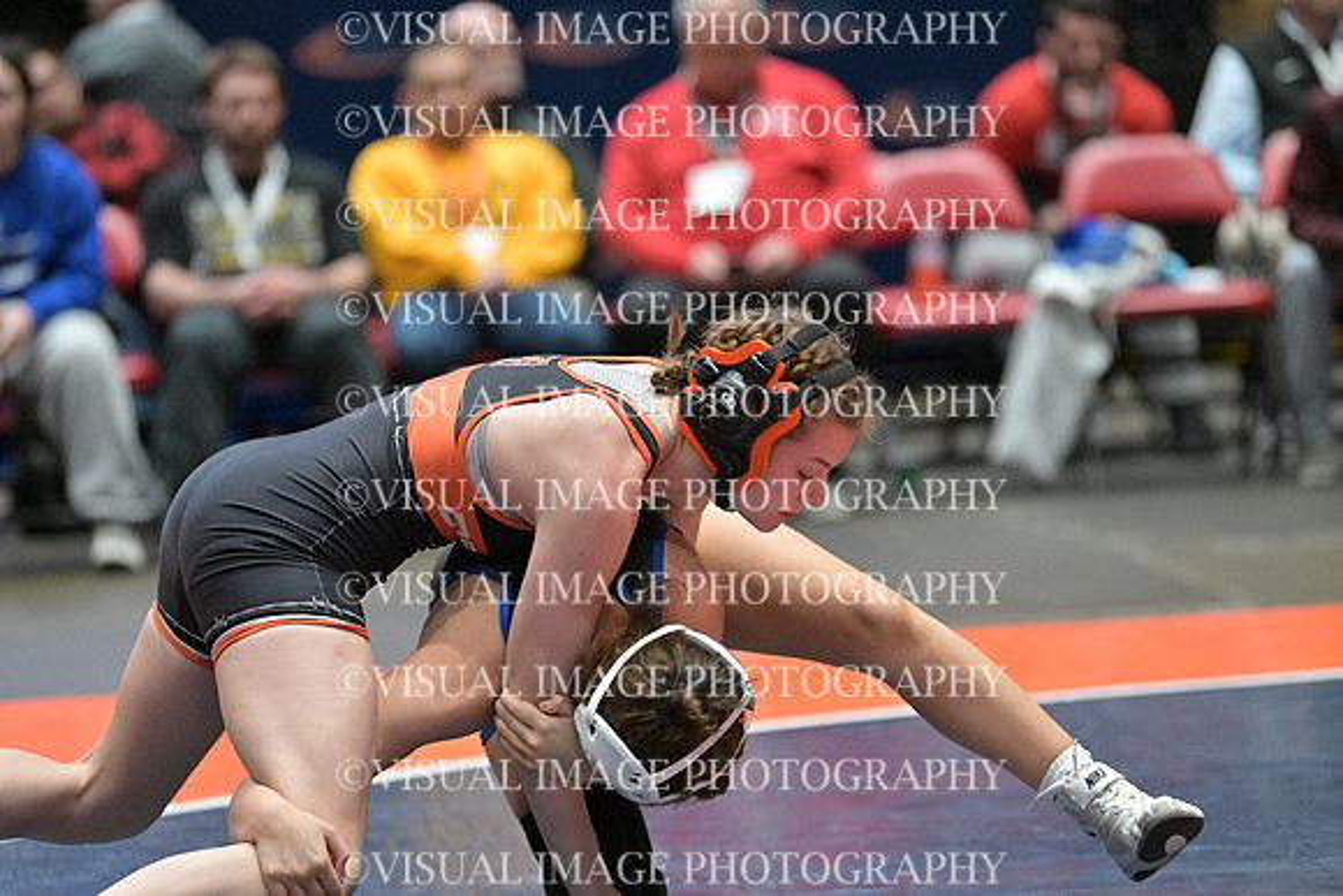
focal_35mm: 165
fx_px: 6157
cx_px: 672
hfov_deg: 12.4
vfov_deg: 8.3
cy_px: 448
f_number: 2.8
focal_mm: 165
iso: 6400
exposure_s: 1/800
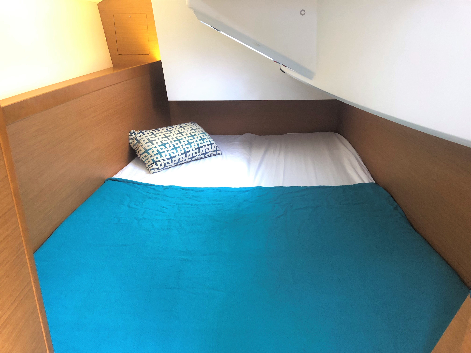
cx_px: 236
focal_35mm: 28
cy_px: 176
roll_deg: +0.1
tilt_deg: -22.1
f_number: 1.8
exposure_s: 1/16
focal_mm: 3.99
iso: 100
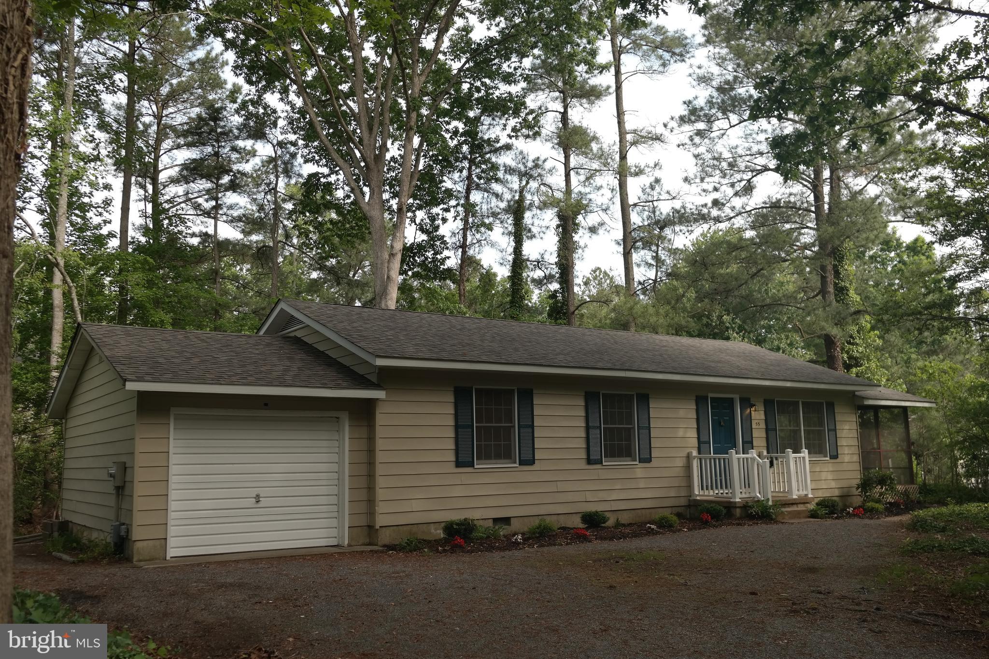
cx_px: 494
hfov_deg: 61.9
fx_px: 824
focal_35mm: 30
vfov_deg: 43.6
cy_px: 330
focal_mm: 20
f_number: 4
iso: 100
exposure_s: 1/125
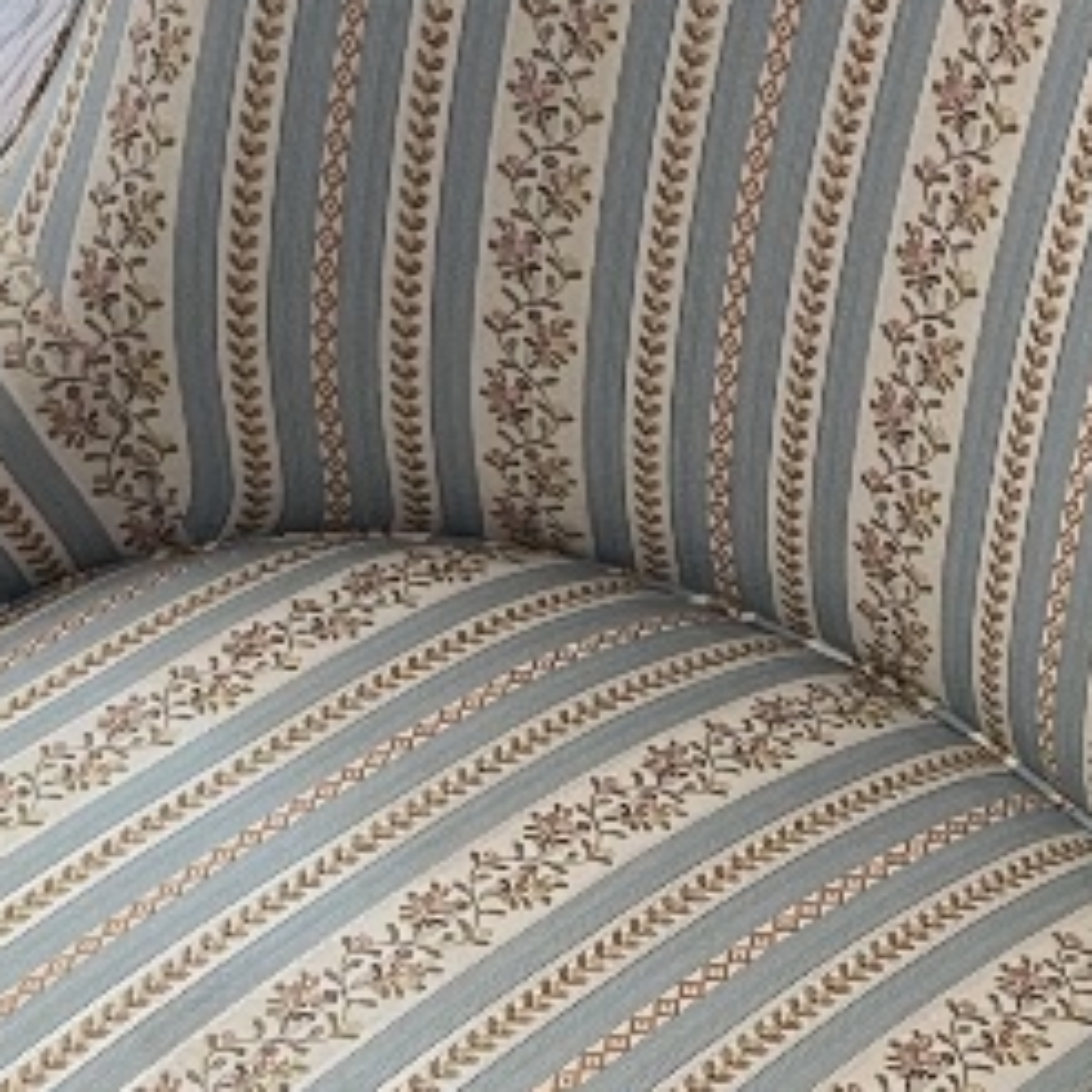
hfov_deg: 15.5
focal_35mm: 112
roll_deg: -0.4
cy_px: 848
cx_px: 808
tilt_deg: -44.1
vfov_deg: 15.5
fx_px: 3997
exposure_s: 1/69
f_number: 1.6
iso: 125
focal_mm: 4.2
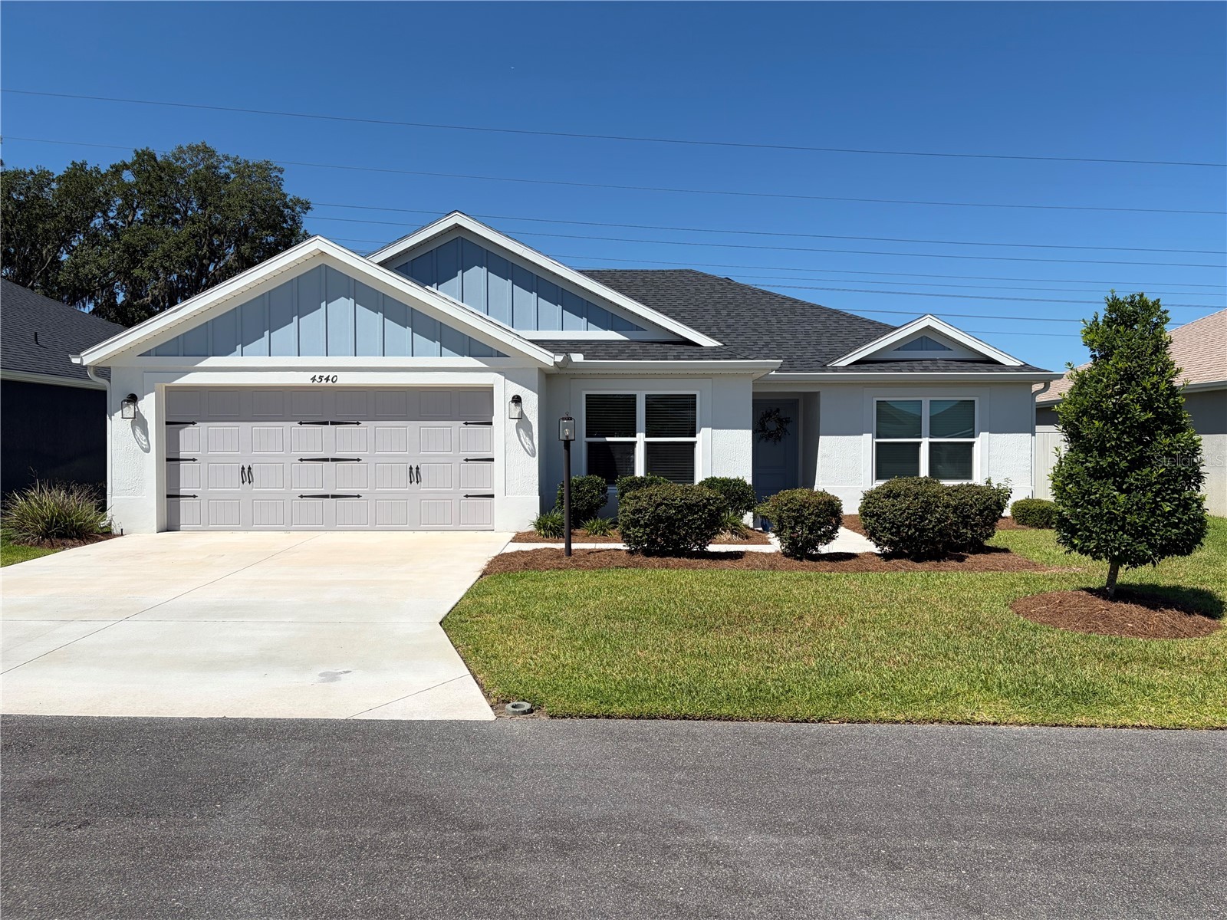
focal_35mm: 26
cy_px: 460
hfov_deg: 67.3
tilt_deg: -0.2
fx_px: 922
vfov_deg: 53.1
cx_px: 614
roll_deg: +0.6
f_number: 1.6
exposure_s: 1/5814
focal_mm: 5.96
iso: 50
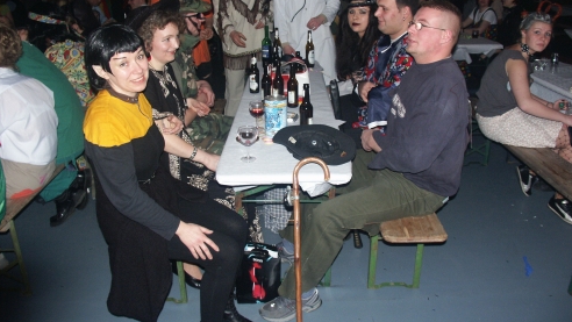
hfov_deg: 62.6
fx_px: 470
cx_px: 289
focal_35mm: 31
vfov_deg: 37.6
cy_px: 119
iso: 200
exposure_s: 1/45
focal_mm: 7.21
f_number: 2.8
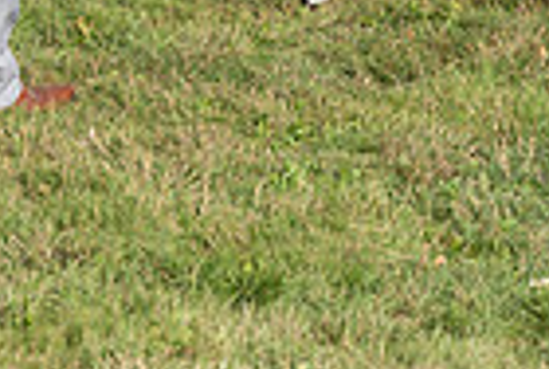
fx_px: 3729
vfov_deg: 5.5
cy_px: -359
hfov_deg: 8.4
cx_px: 392
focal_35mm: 244
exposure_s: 1/8000
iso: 400
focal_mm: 59
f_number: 4.5
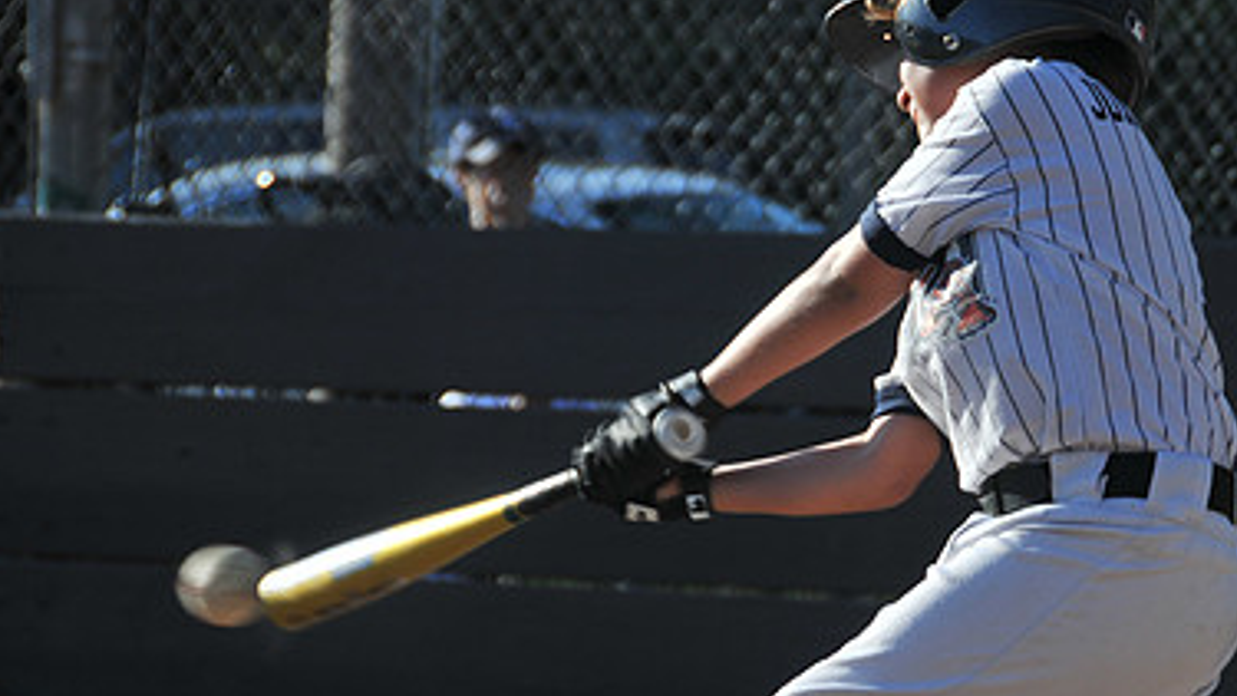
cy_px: 444
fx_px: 8358
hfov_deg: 8.5
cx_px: 874
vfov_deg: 4.8
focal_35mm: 255
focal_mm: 105
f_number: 5.3
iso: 200
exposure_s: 1/500
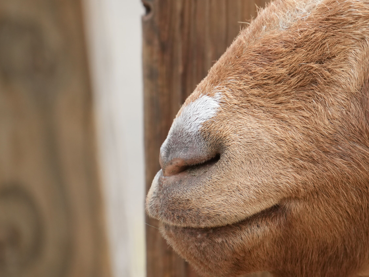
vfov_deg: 1.3
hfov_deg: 1.8
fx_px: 11812
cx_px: 324
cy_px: 90
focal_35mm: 1108
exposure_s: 1/1000
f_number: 5.6
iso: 1000
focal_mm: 600
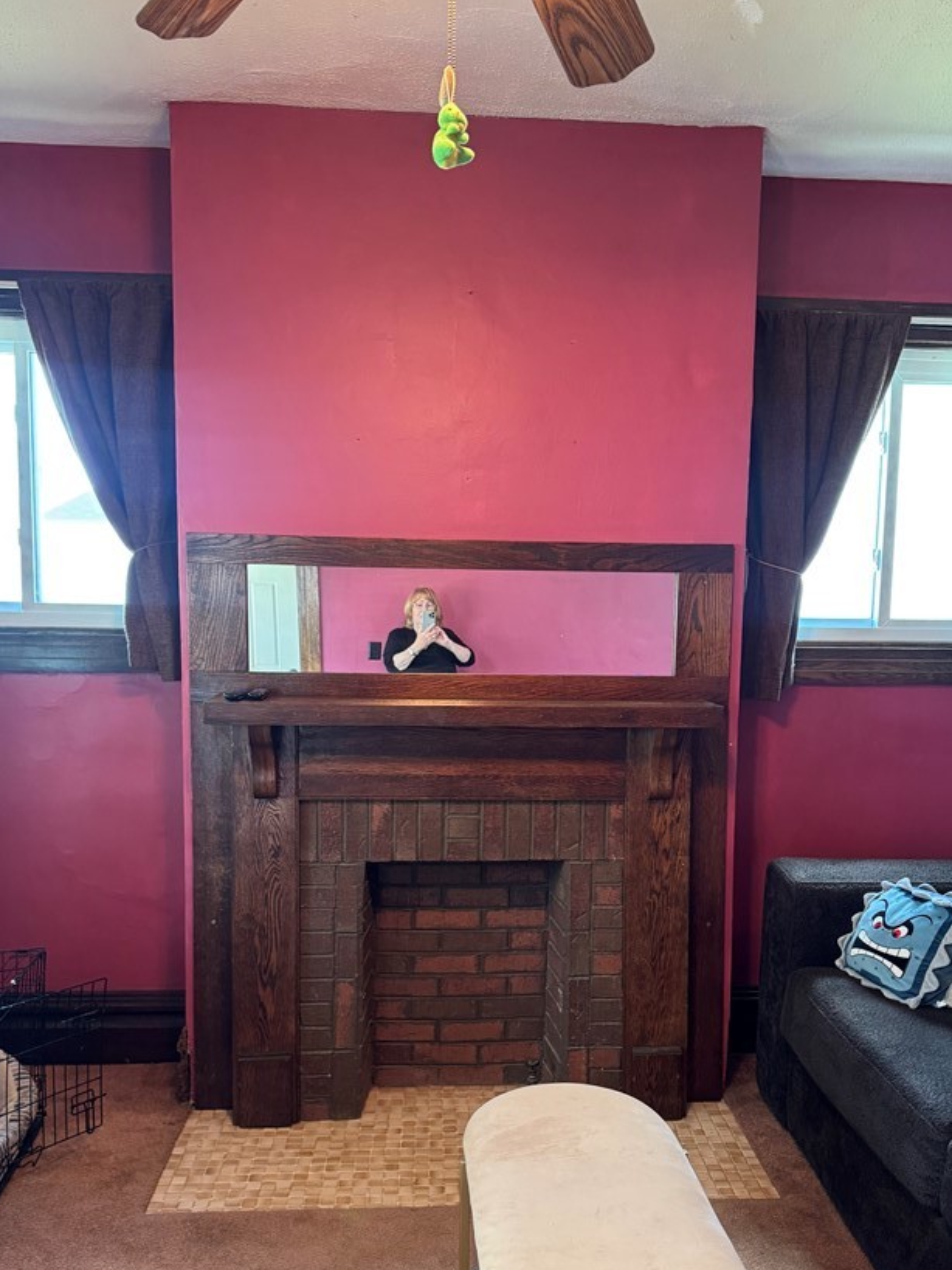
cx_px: 509
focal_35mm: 30
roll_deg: +0.8
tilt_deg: -6.4
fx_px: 1100
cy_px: 716
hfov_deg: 46.8
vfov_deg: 59.8
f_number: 1.78
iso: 320
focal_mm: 6.76
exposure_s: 1/60
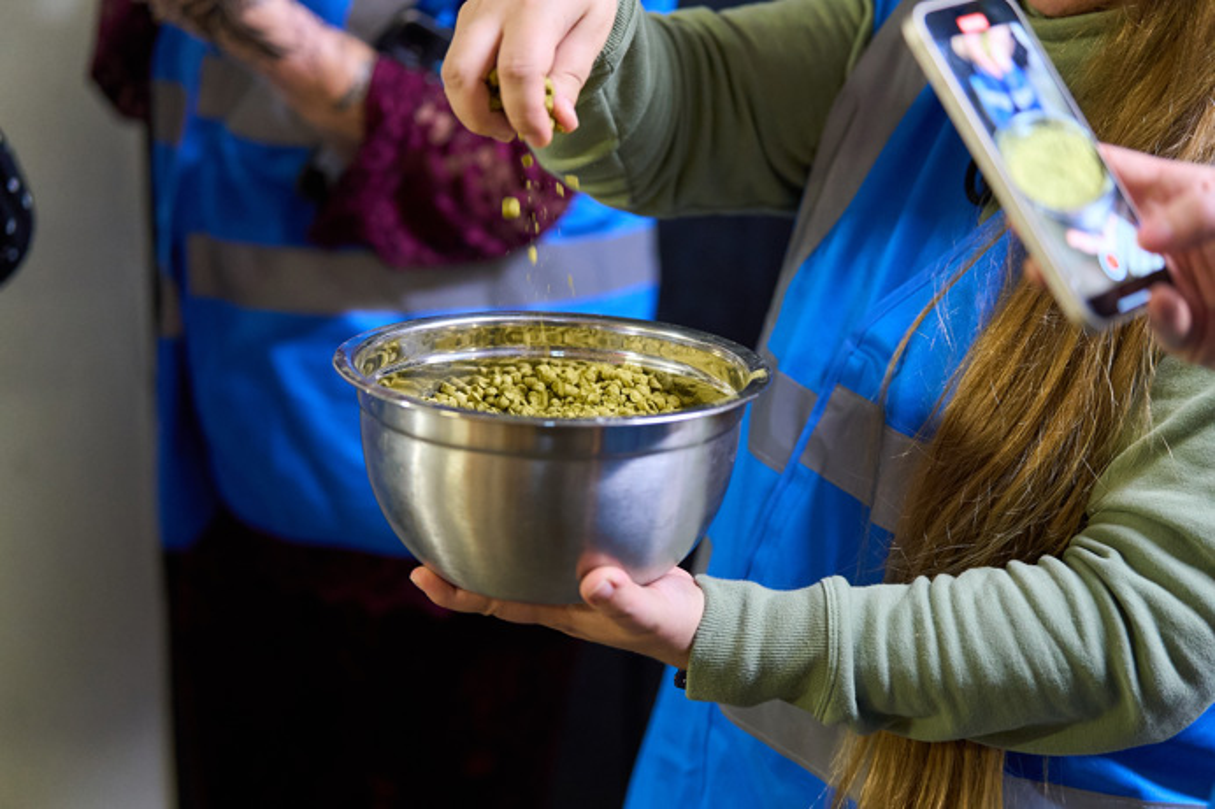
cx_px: 608
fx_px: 2362
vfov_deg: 19.4
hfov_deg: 28.8
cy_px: 404
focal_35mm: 70
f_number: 2.8
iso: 4000
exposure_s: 1/200
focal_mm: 70
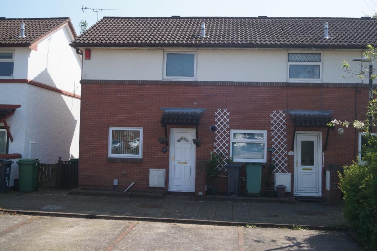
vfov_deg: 34.2
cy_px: 126
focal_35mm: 39
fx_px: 408
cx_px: 188
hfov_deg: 49.6
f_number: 4.5
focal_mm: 26
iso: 100
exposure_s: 1/500
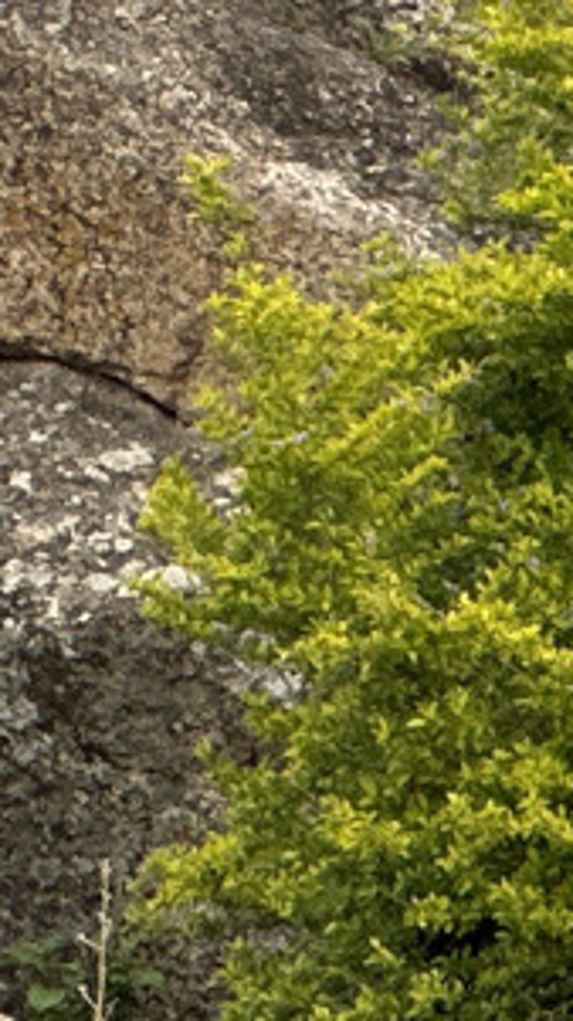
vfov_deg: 3.9
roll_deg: +0.5
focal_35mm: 557
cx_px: -1068
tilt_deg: -2.3
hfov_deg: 2.2
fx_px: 15066
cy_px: -502
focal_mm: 9
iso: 32
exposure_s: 1/592
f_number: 2.8
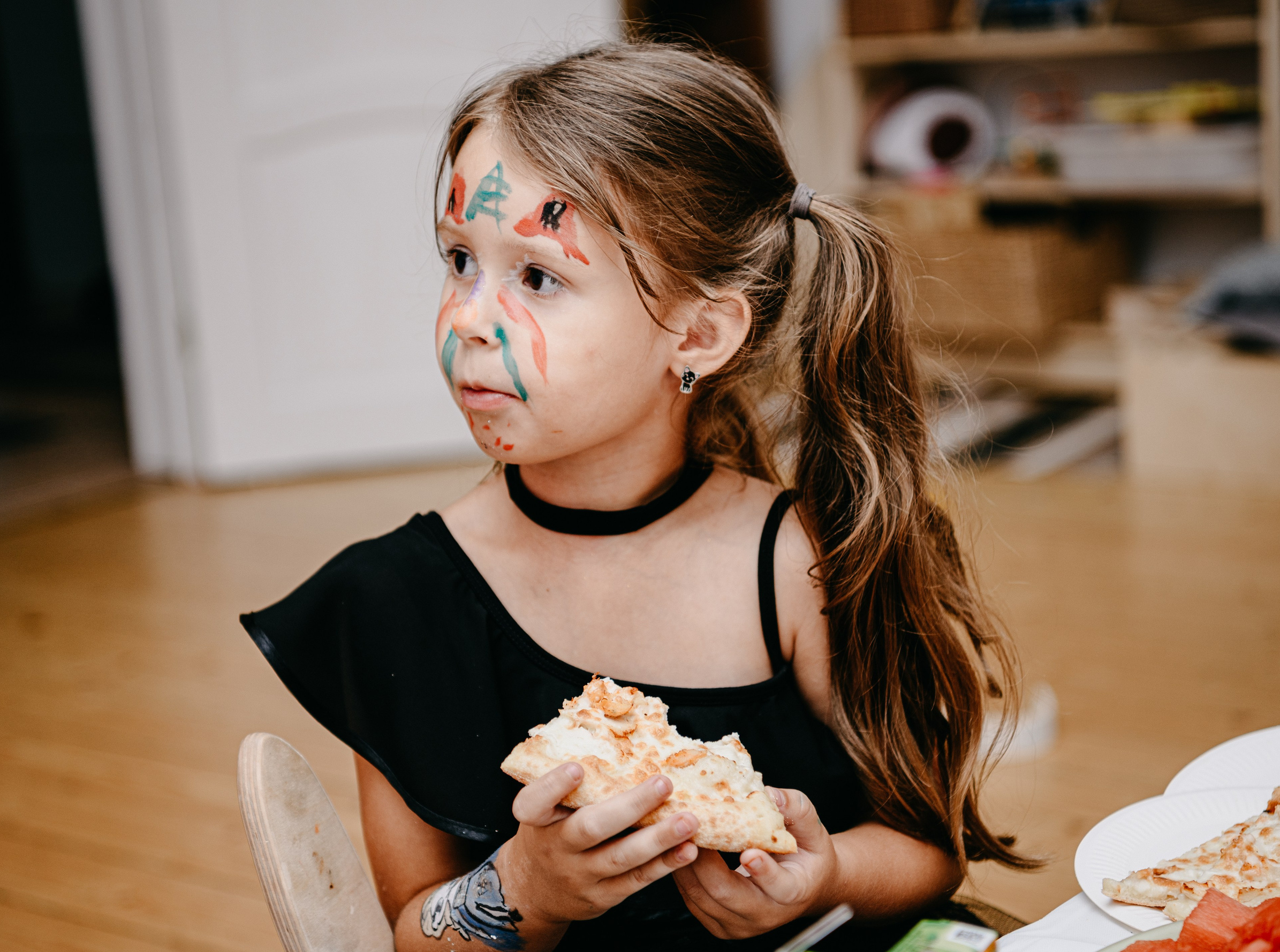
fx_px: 2728
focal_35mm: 74
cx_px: 566
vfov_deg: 19.8
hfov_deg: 26.4
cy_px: 447
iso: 125
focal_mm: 62
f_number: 3.2
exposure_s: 1/160
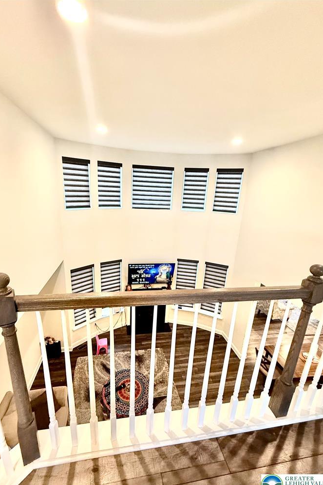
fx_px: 202
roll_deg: -2.4
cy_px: 249
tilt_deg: -15.4
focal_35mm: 15
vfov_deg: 100.4
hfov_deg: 77.2
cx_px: 149
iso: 640
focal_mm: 2.22
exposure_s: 1/60
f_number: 2.2
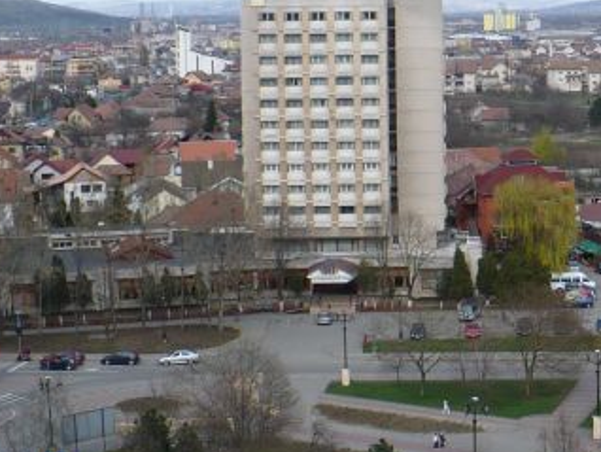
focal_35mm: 93
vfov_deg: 15.9
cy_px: 138
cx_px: 665
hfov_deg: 20.1
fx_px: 1616
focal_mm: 6.1
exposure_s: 1/800
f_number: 2.8
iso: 100
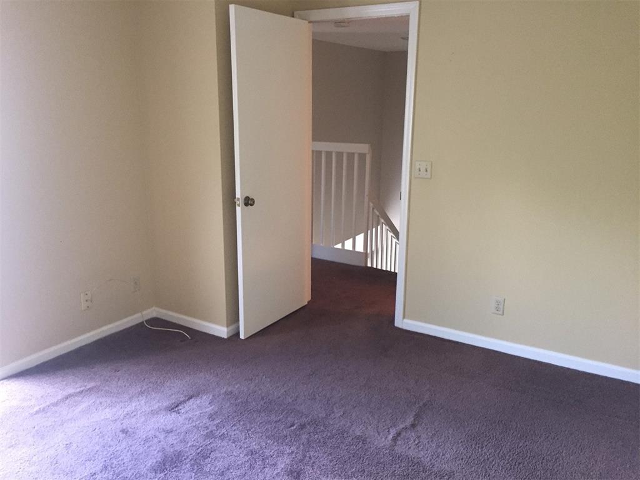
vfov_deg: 48.2
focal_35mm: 29
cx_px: 320
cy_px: 240
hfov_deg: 61.7
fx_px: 536
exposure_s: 1/30
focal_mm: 4.15
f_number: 2.2
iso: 200
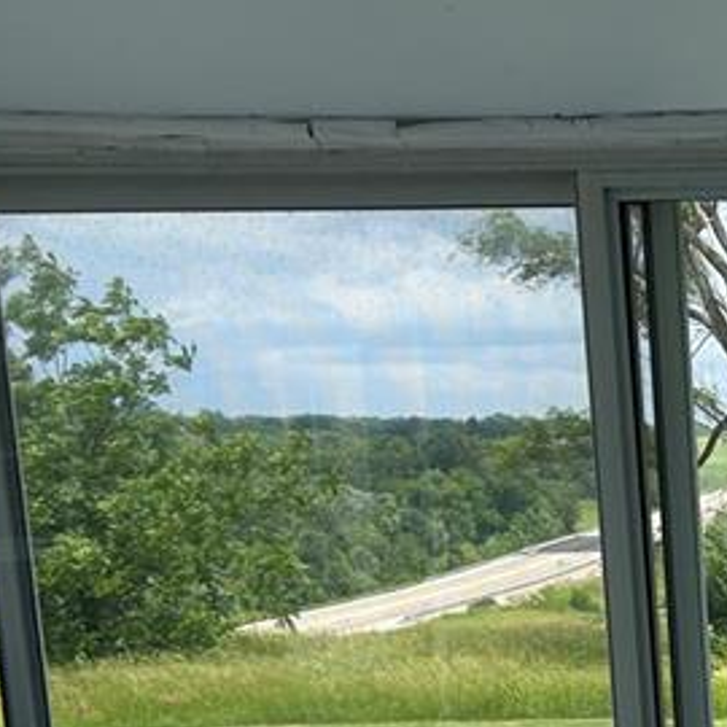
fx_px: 2067
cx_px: 1214
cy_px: 835
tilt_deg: -10.2
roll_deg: +1.1
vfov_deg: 19.0
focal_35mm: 87
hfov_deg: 17.2
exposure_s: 1/2915
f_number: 1.5
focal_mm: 5.7
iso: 50
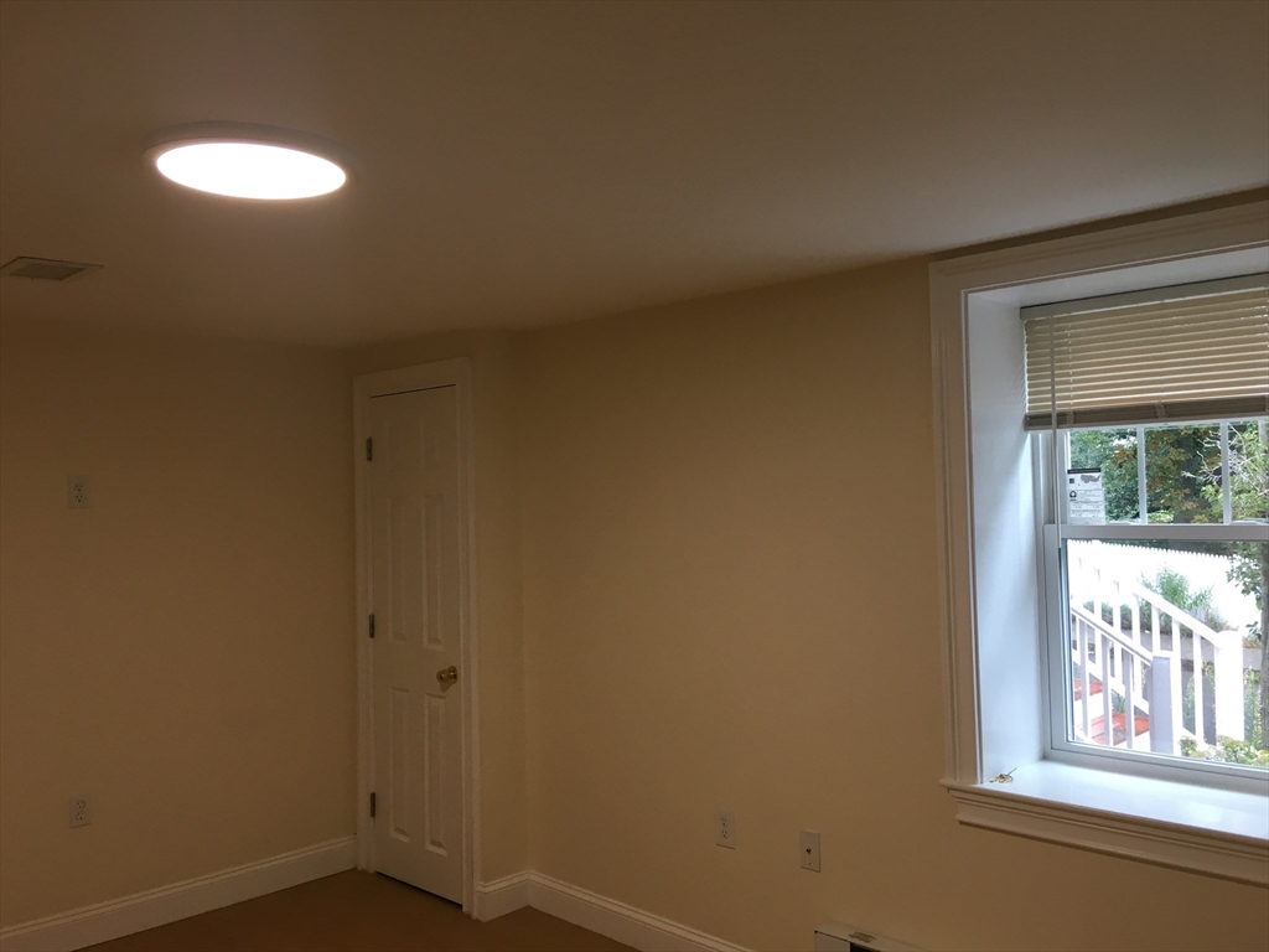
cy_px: 476
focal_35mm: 29
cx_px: 634
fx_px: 1063
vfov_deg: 48.2
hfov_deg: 61.7
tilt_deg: +2.9
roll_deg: +0.3
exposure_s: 1/30
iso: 50
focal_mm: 4.15
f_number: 2.2
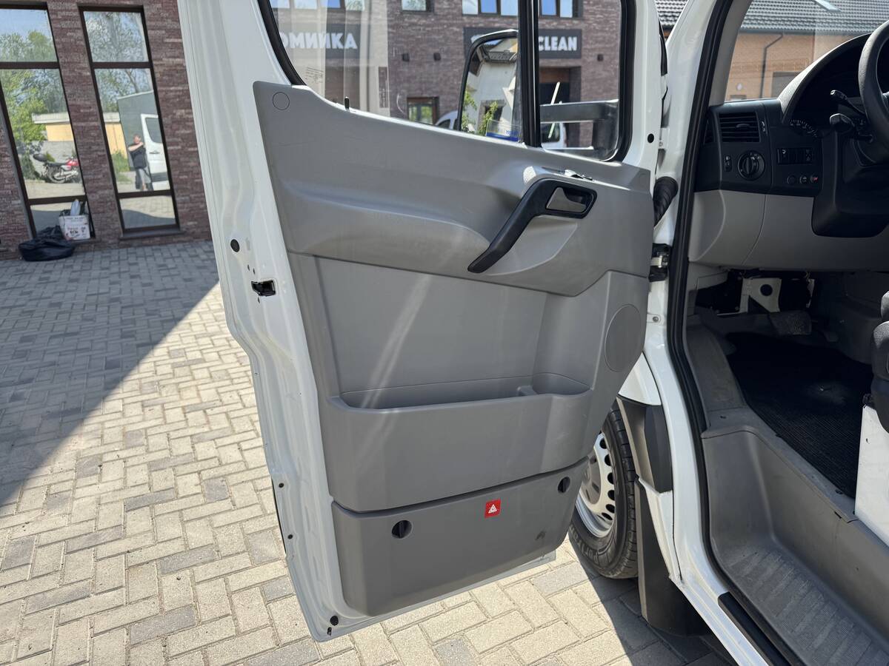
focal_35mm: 24
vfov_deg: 56.8
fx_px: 616
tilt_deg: -16.6
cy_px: 333
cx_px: 444
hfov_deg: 71.6
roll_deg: +2.9
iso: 80
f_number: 1.78
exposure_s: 1/1637
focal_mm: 6.76
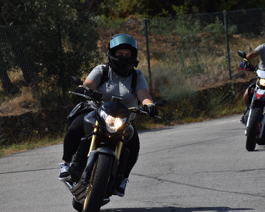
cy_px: 106
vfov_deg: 5.5
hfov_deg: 6.9
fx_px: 2193
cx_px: 140
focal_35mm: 280
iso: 200
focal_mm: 165
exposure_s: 1/2000
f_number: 8
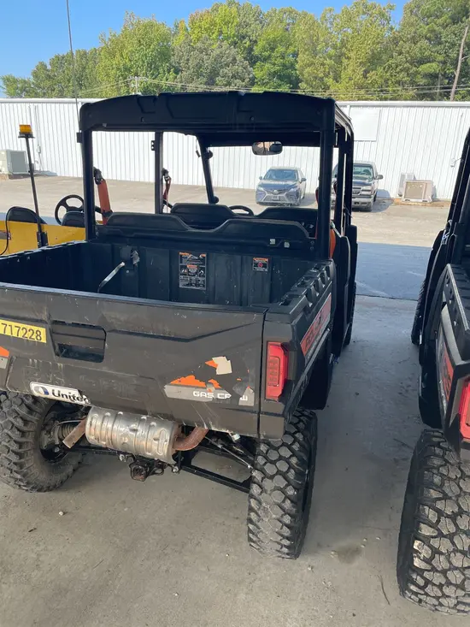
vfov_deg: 67.3
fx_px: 471
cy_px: 314
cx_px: 235
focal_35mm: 26
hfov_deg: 53.1
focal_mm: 4.2
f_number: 1.6
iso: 32
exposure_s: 1/720
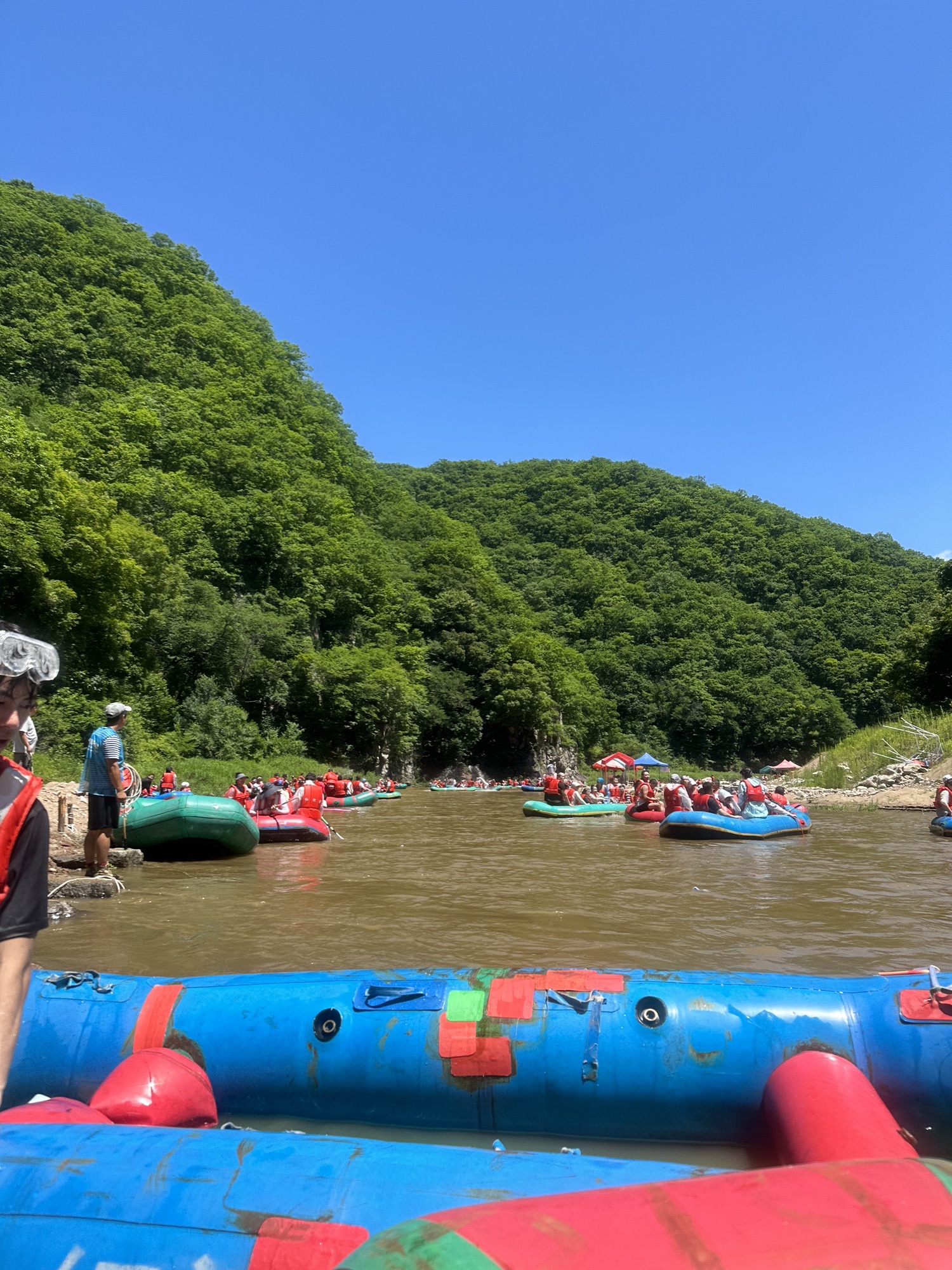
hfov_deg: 56.8
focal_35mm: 24
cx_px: 476
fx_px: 880
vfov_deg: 71.6
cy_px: 635
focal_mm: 6.86
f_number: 1.78
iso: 80
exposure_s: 1/2732
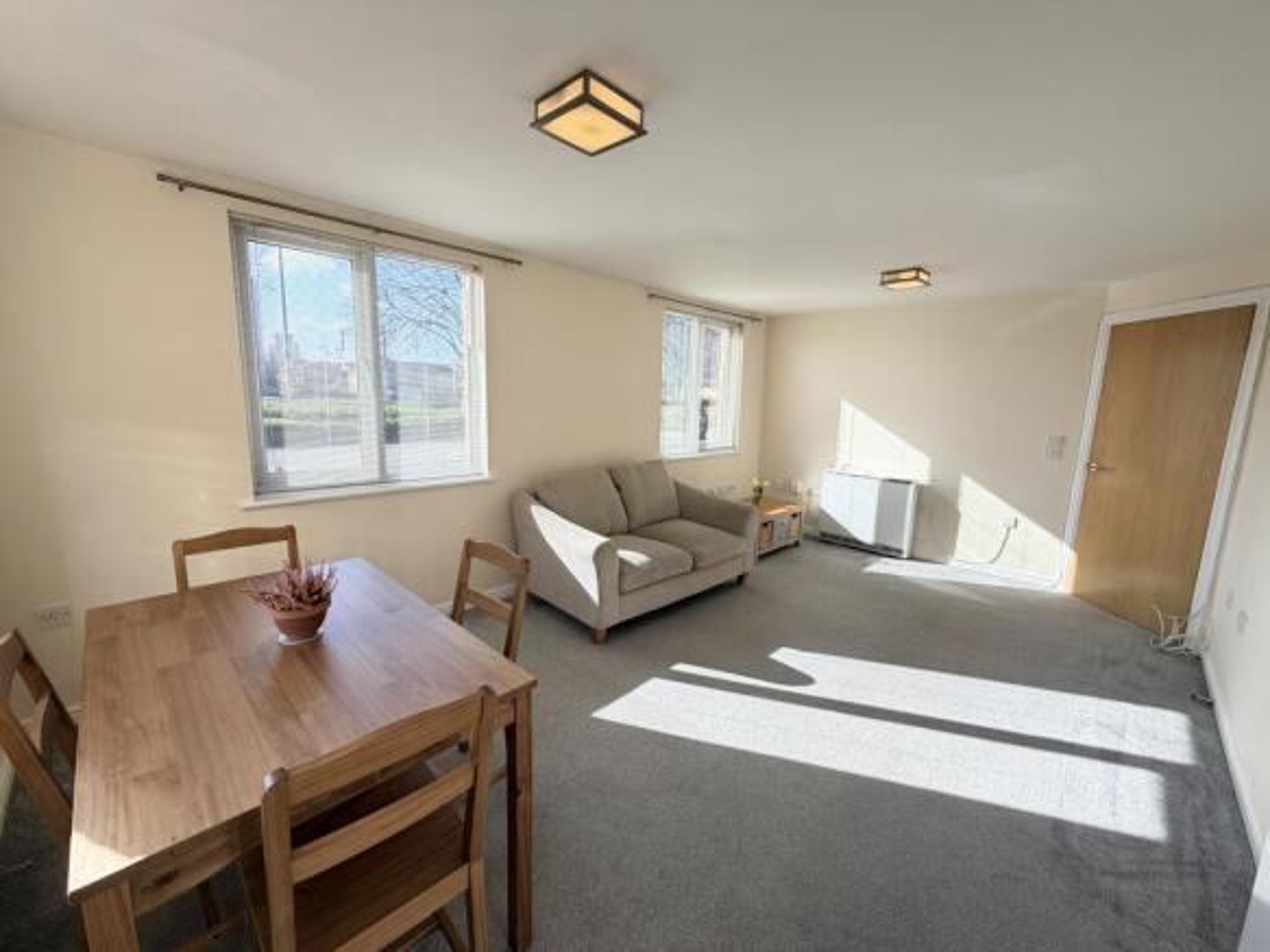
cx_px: 635
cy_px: 476
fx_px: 514
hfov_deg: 102.1
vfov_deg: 85.7
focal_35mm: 14
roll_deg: -0.7
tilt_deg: -9.4
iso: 40
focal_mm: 2.22
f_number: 2.2
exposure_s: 1/256
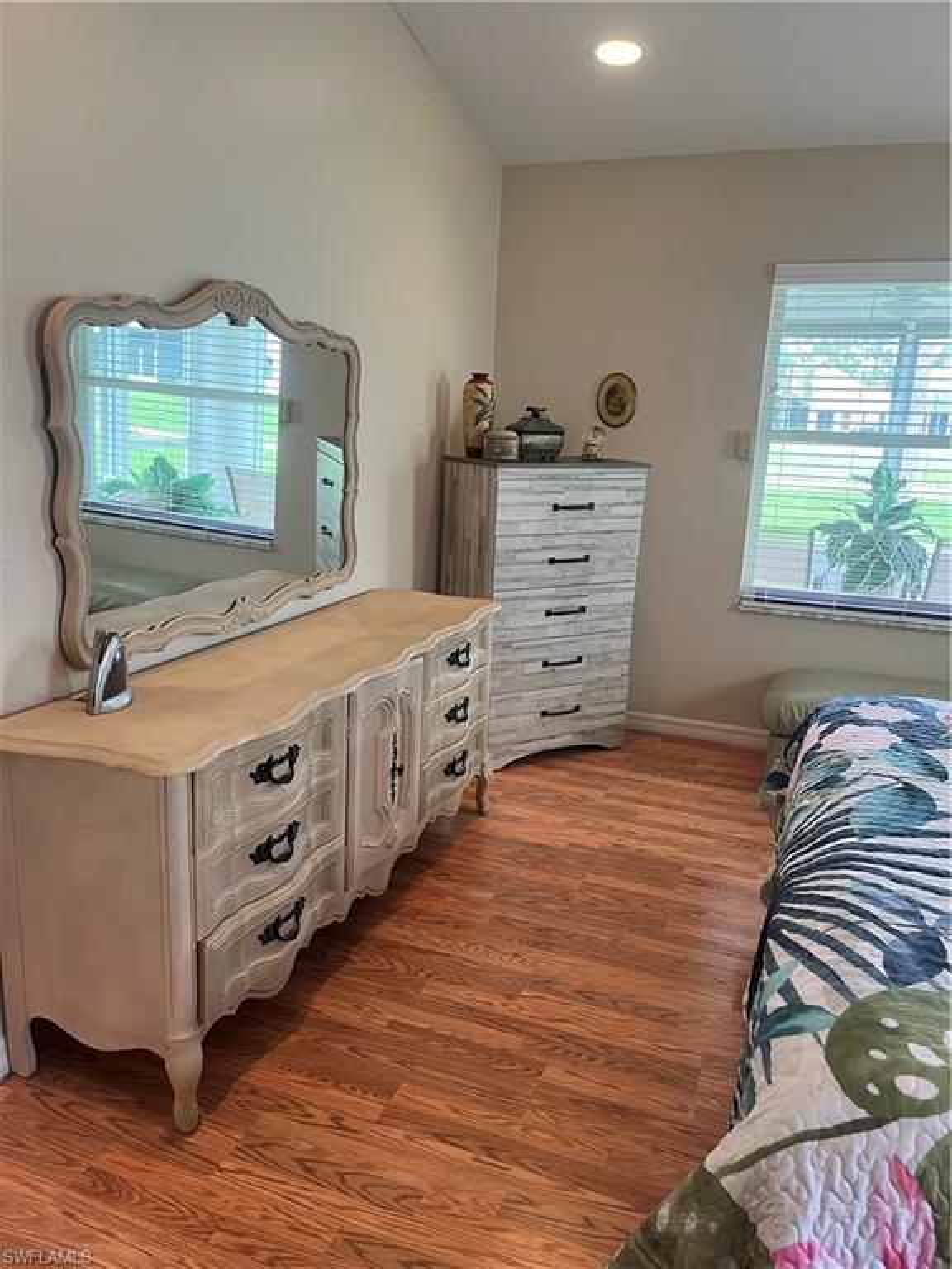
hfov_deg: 53.1
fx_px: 953
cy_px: 634
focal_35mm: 26
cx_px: 476
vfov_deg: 67.3
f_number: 1.6
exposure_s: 1/60
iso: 80
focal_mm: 5.1
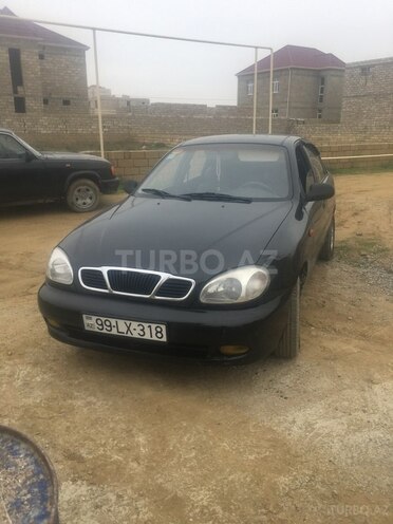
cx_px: 196
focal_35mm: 29
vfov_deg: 61.7
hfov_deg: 48.2
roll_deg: -1.0
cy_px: 262
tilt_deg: -15.0
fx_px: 439
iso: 25
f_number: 2.2
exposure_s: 1/247
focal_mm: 4.15
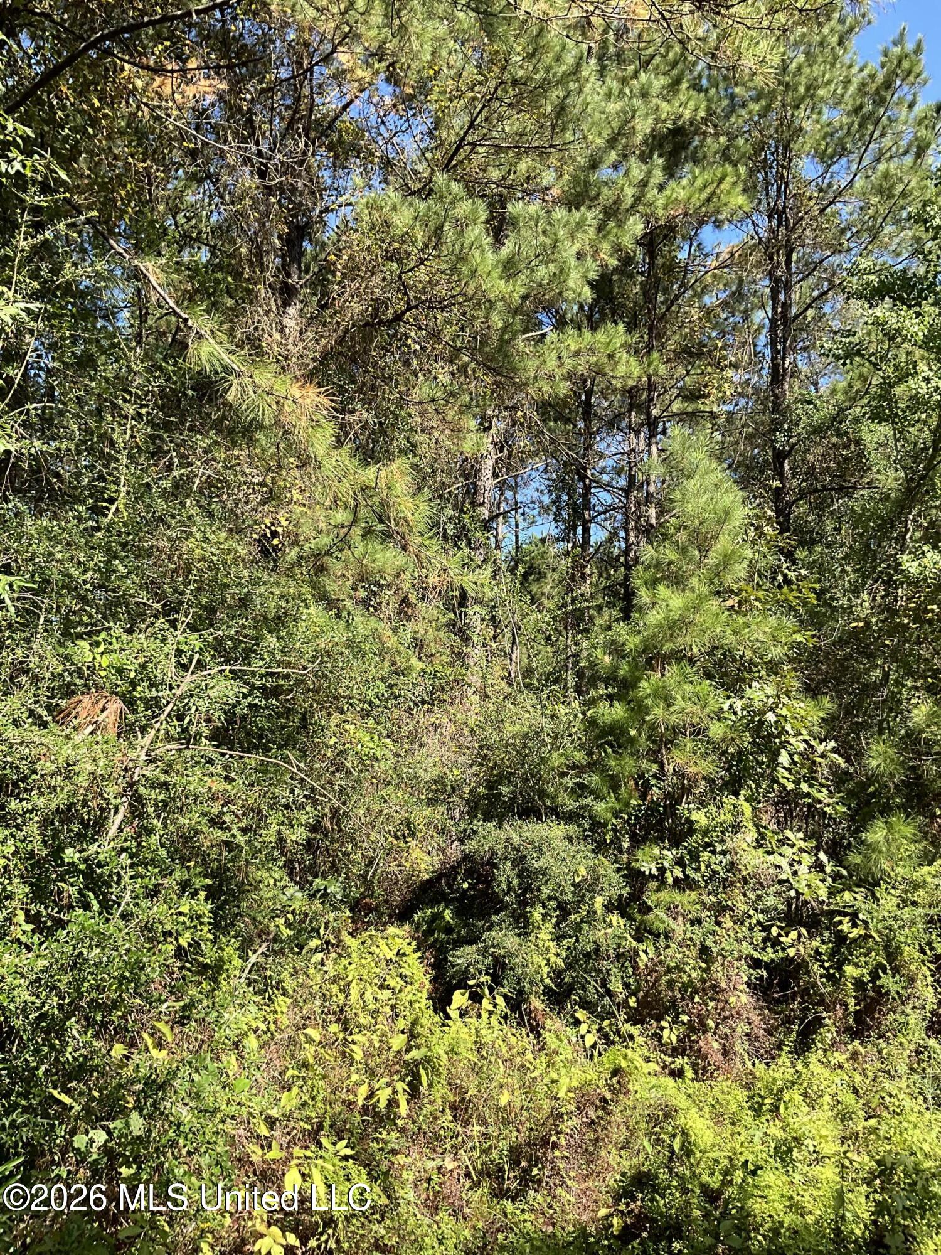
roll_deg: -2.7
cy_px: 628
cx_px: 470
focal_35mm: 29
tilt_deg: +14.0
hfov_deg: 48.2
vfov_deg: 61.7
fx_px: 1051
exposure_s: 1/568
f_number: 1.8
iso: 25
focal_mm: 3
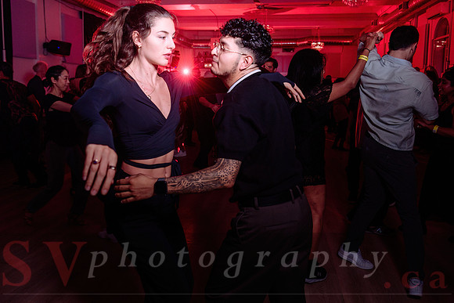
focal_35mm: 31
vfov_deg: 42.2
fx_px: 392
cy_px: 129
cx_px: 227
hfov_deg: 60.2
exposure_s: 1/60
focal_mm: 27
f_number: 3.5
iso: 800
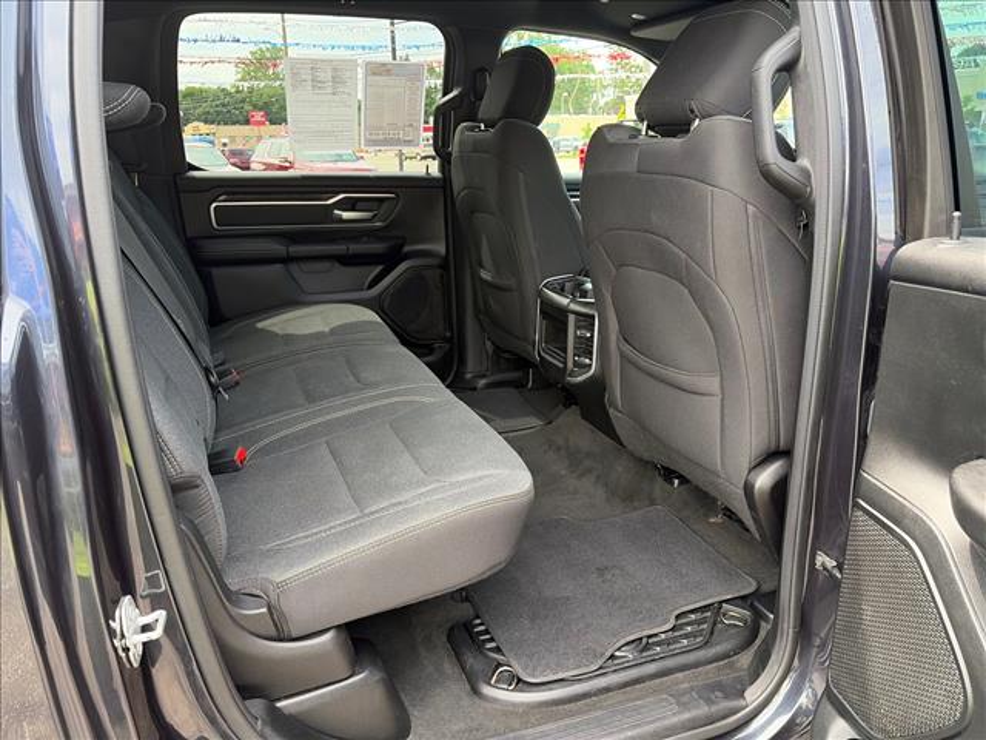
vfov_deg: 53.1
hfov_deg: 67.3
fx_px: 741
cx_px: 493
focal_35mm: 26
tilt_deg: -17.2
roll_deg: +2.2
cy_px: 370
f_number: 1.6
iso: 100
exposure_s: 1/230
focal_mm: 5.96
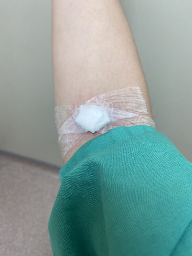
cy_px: 128
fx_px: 192
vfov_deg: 67.3
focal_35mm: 26
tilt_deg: -56.7
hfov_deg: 53.1
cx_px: 96
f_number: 1.8
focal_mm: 4.25
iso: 64
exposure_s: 1/122
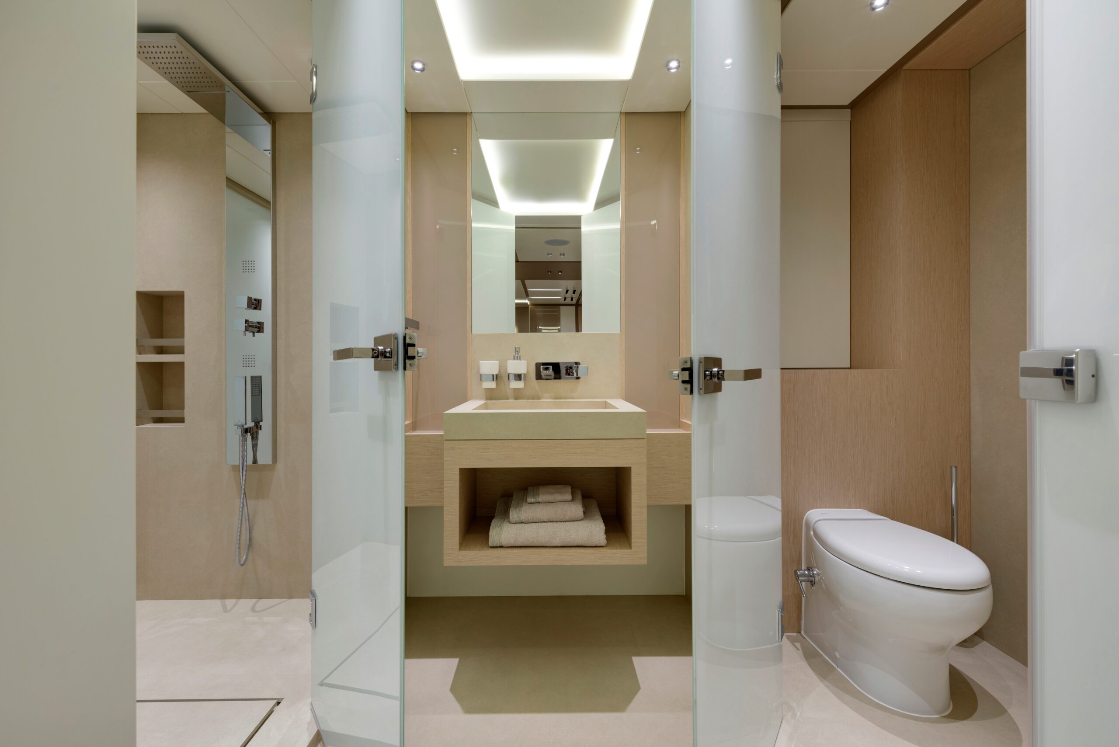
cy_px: 374
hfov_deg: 104.2
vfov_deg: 81.3
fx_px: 435
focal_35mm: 14
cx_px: 560
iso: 100
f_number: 11
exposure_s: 1/1.25
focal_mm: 14
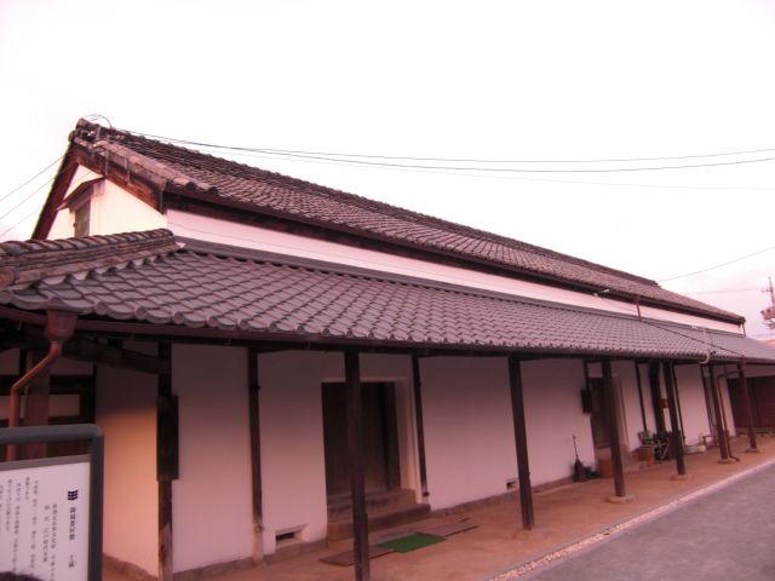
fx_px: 627
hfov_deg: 63.4
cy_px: 290
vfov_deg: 49.7
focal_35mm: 28
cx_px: 388
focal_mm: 4.9
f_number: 2.6
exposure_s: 1/60
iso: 50
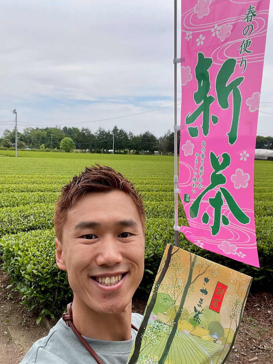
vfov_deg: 58.4
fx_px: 326
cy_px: 180
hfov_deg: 45.4
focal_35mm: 31
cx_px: 132
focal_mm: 2.71
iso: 25
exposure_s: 1/483
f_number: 2.2
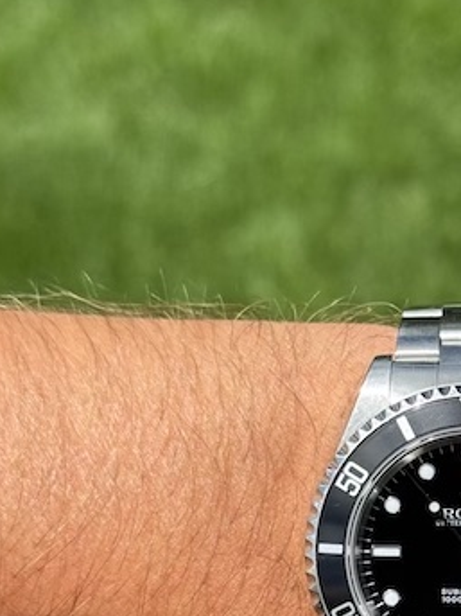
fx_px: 1990
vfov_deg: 17.4
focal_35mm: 112
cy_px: 535
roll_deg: +2.6
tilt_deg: -41.6
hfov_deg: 13.0
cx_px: 497
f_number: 1.78
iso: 64
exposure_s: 1/4329
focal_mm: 6.76
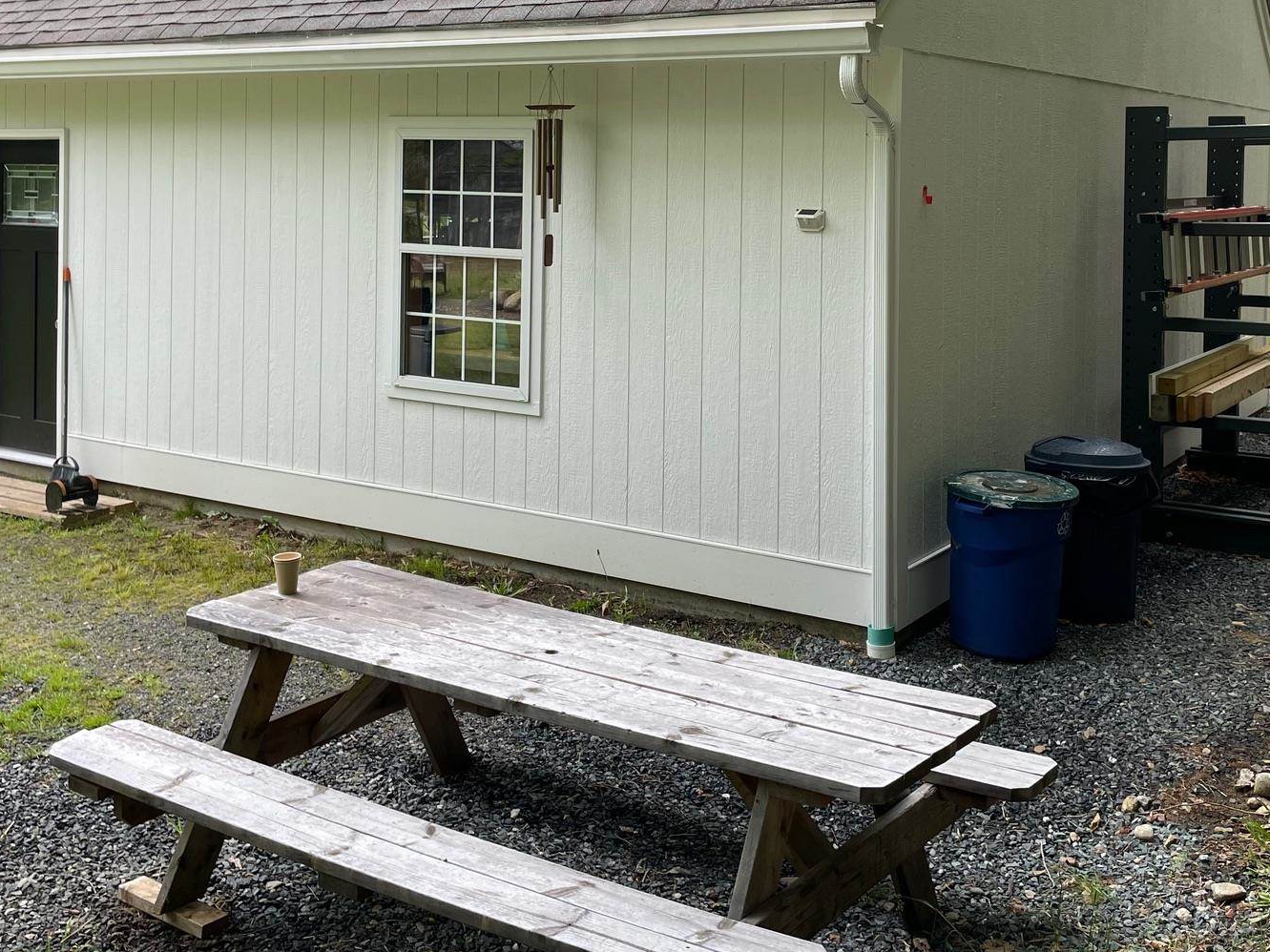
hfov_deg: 46.8
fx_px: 1467
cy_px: 221
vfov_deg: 35.1
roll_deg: -1.3
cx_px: 669
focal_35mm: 40
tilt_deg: -1.6
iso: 32
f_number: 1.6
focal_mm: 4.2
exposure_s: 1/296
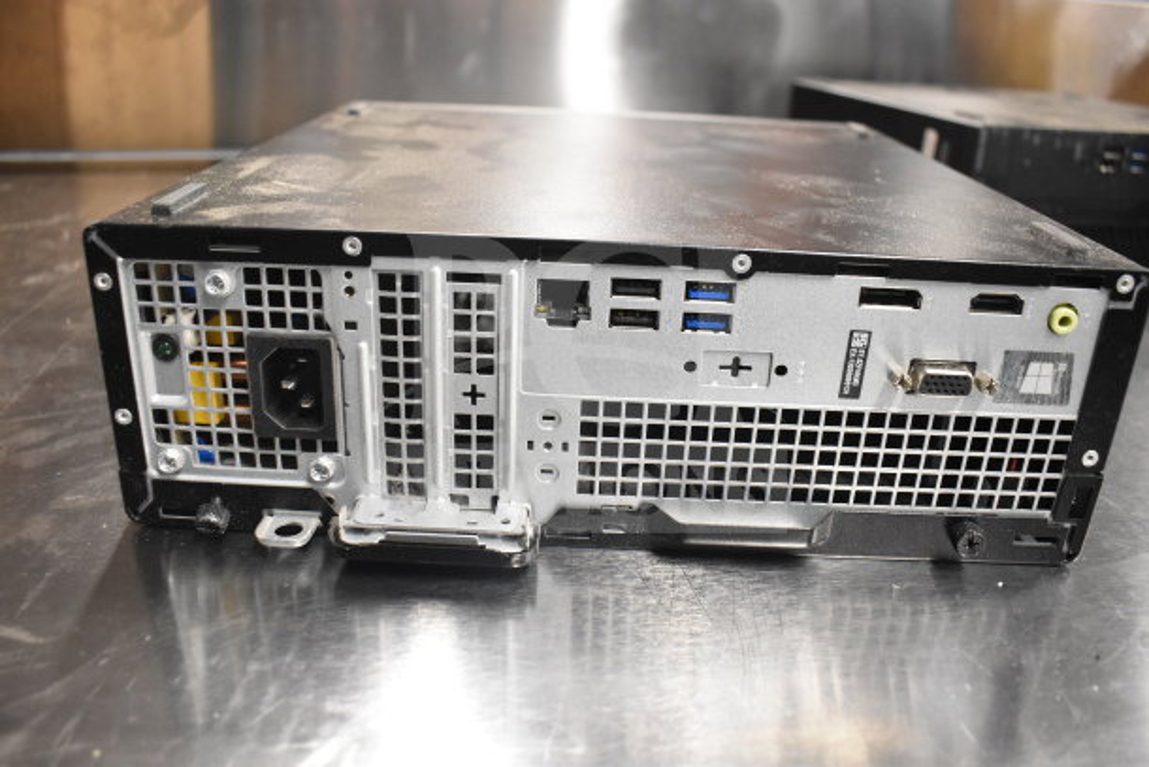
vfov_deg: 43.6
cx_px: 574
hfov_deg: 61.9
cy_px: 384
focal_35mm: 30
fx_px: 958
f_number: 3.5
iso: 2500
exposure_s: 1/30
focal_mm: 20
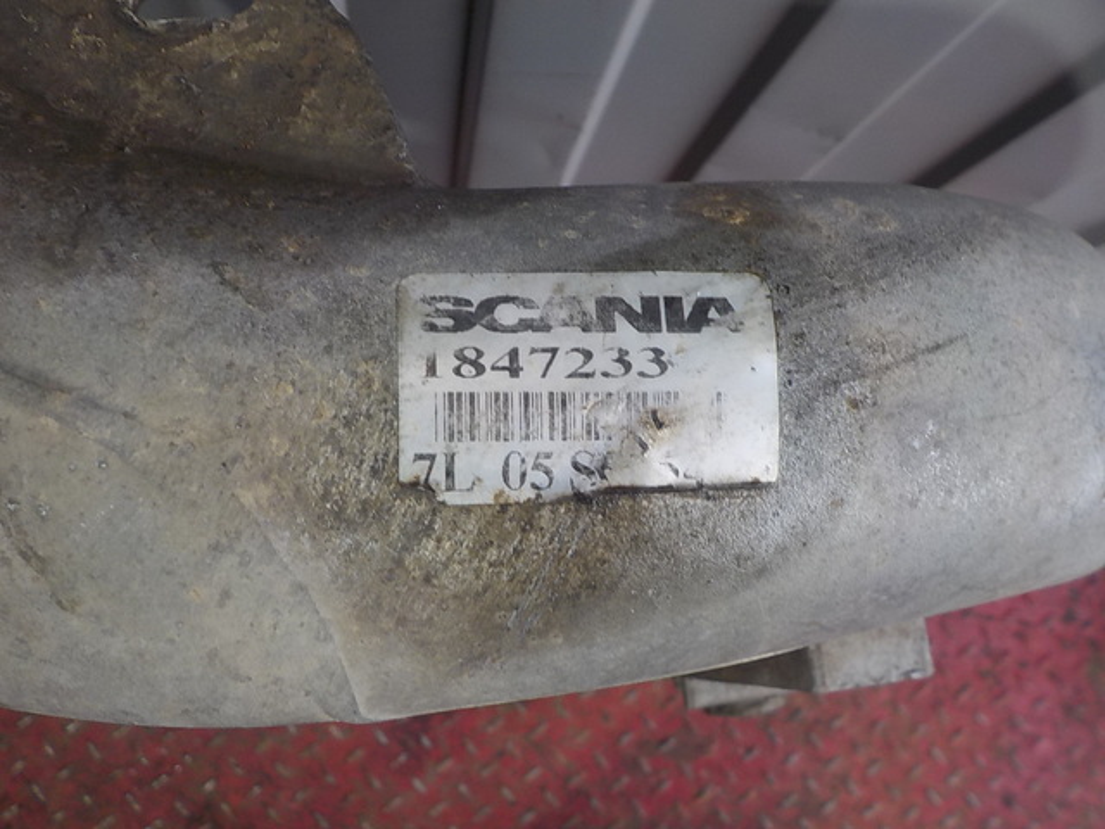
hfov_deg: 60.0
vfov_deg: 46.8
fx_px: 958
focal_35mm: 30
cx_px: 552
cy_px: 414
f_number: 3.3
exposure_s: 1/30
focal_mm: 4.1
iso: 125
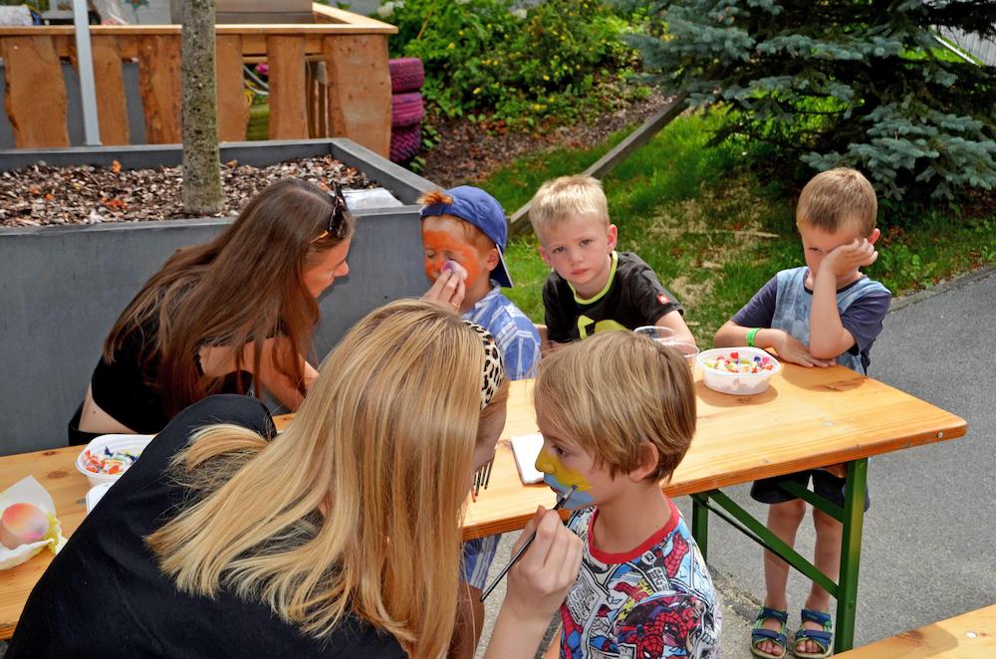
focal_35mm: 39
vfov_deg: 34.1
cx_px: 498
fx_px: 1077
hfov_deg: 49.6
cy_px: 330
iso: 100
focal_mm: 26
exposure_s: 1/250
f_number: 5.6
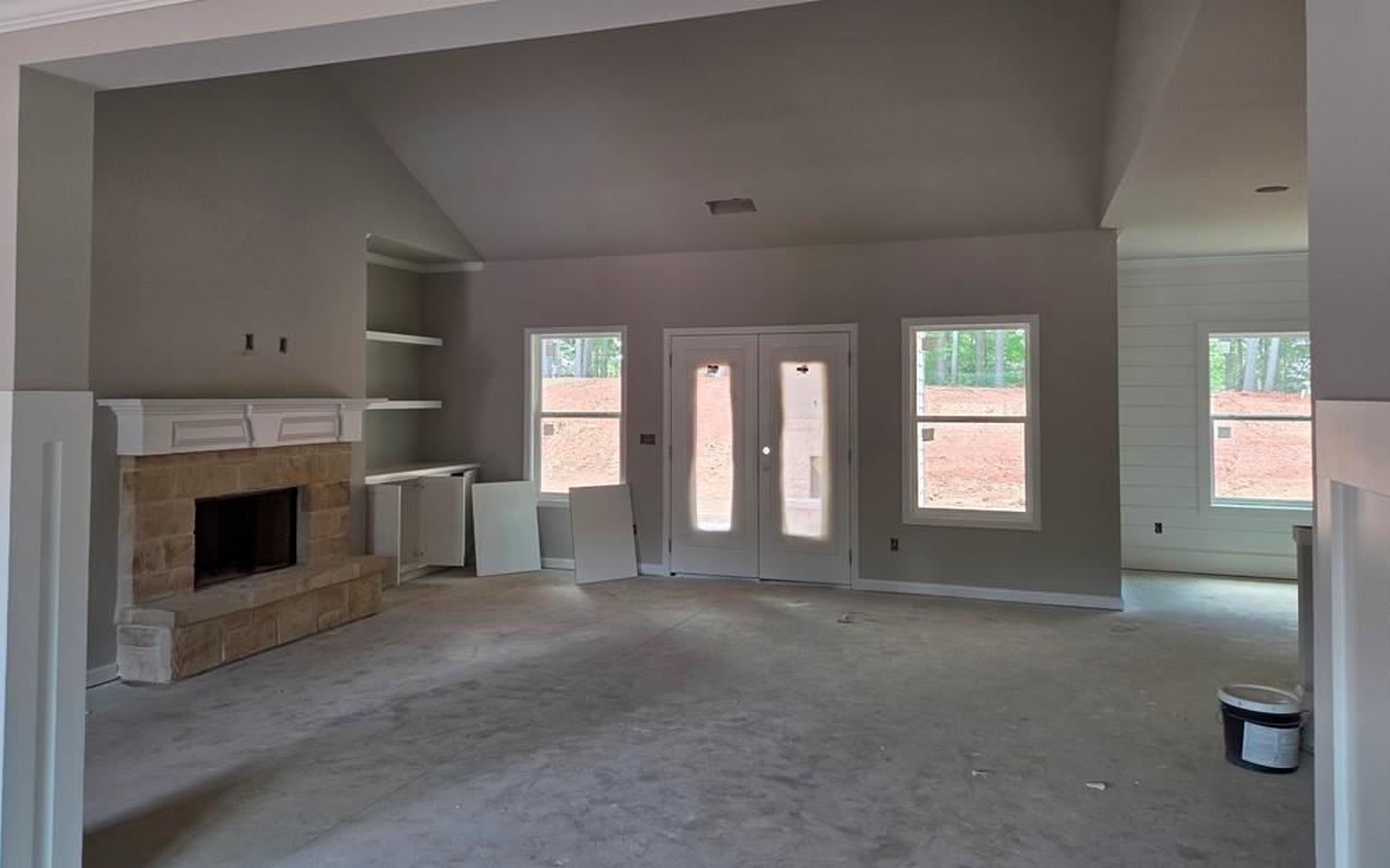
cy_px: 378
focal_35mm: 25
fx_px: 947
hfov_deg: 72.6
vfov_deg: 49.1
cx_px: 686
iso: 200
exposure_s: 1/180
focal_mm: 5.4
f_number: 1.8
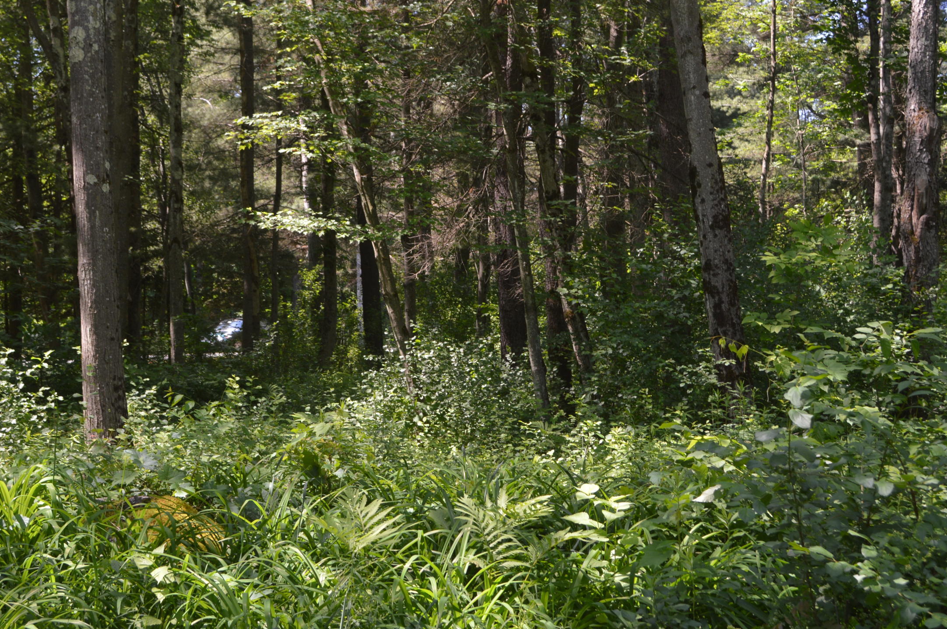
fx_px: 1419
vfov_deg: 25.0
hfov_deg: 36.9
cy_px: 289
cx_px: 425
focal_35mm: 54
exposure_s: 1/125
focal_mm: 26
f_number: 5.6
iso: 220
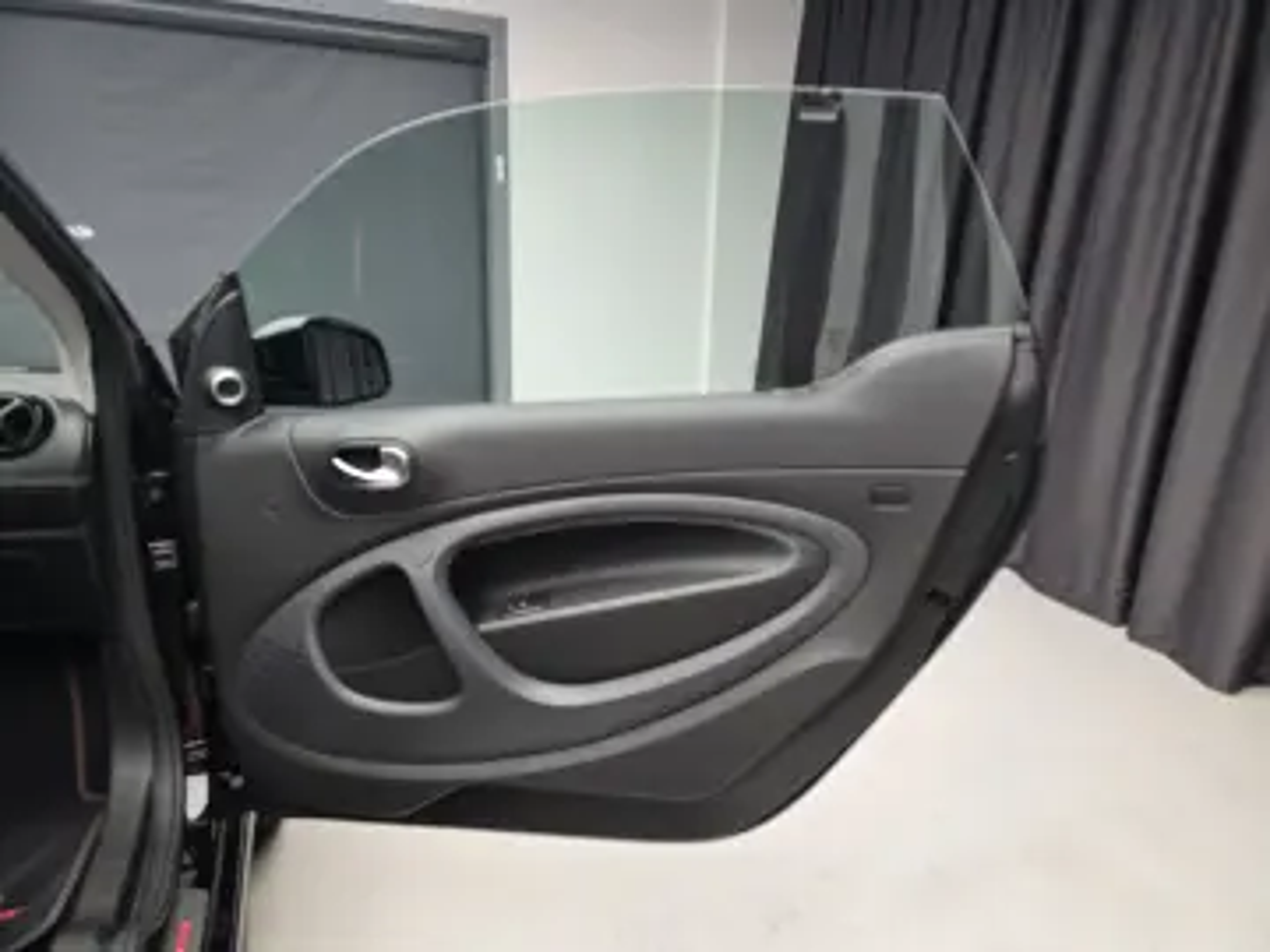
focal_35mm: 23
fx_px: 844
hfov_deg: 73.9
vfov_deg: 58.9
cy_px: 476
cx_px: 635
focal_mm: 6.3
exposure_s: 1/100
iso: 160
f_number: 1.7
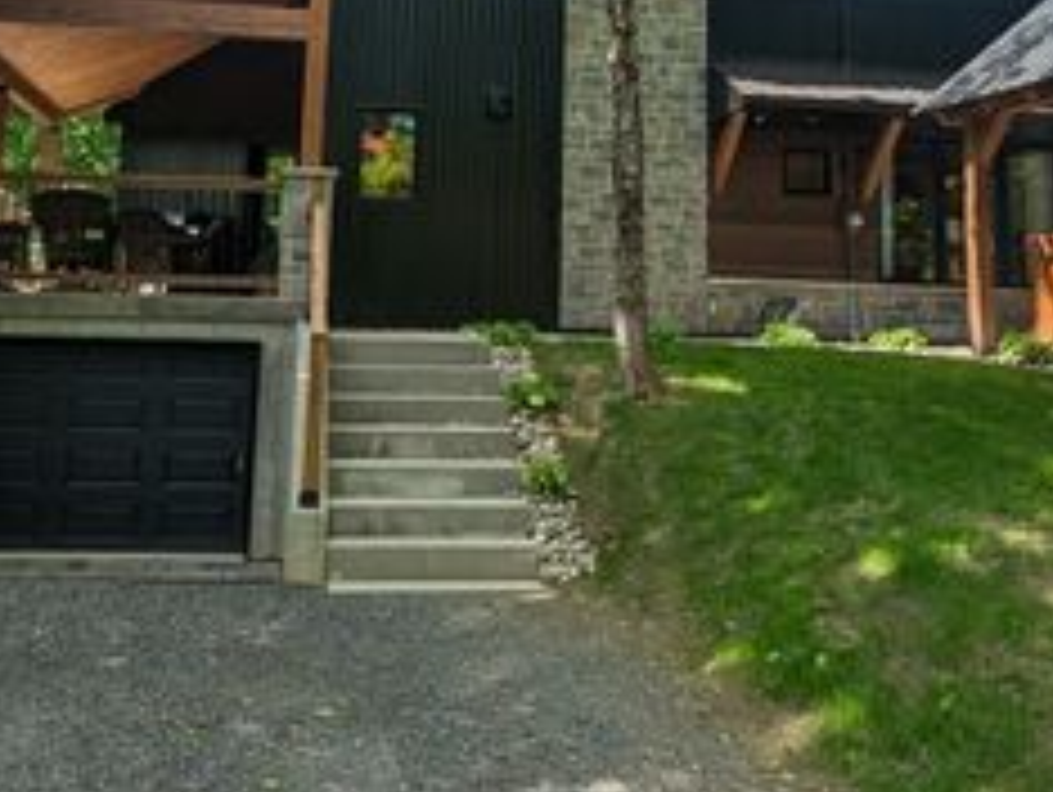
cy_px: 86
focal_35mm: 41
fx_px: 1248
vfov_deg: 33.4
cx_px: 482
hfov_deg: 45.7
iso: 49
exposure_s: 1/1256
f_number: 2.2
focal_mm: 2.35
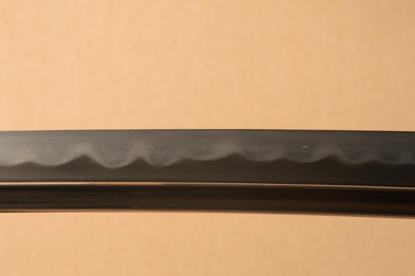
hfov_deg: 17.1
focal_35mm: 120
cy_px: 138
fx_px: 1382
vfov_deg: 11.4
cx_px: 208
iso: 400
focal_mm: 80
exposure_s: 1/1.6
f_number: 11
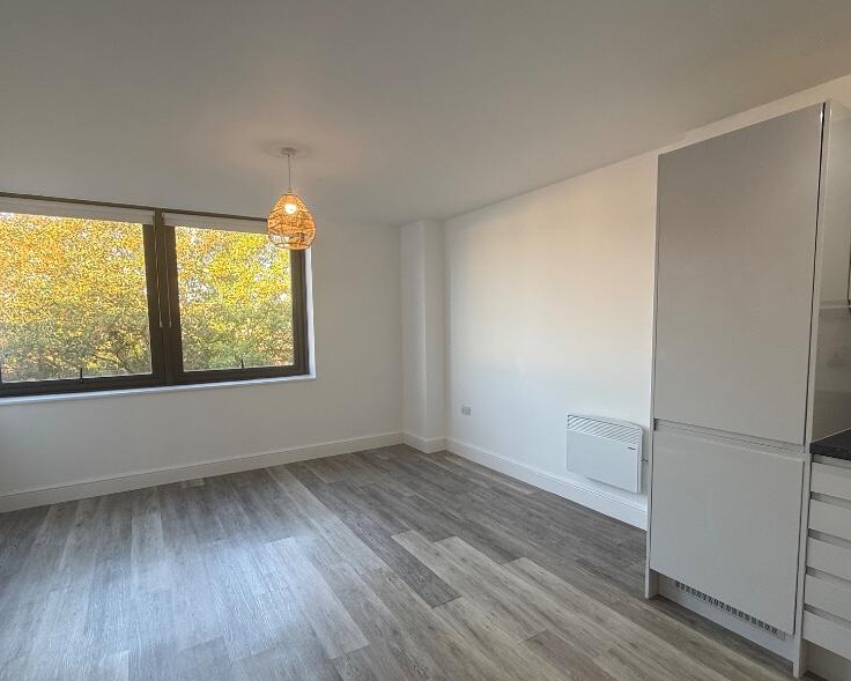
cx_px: 436
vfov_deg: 70.8
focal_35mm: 19
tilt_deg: -3.7
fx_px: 479
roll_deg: +0.5
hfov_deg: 83.3
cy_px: 362
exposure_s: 1/100
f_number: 2.2
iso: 100
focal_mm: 2.22
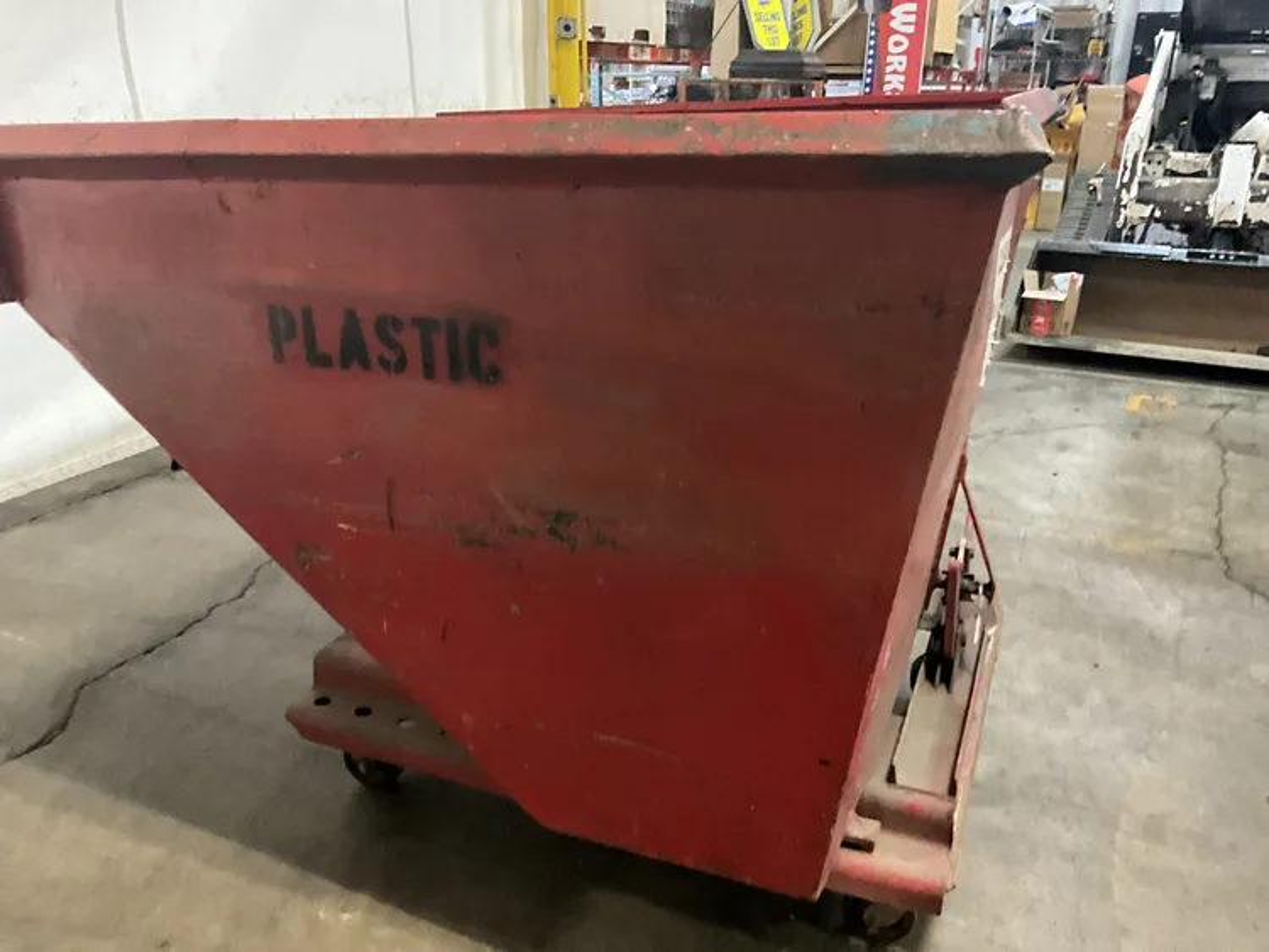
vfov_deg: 48.3
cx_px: 634
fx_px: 1063
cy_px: 476
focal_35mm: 29
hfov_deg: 61.6
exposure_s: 1/30
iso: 640
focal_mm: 3
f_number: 1.8
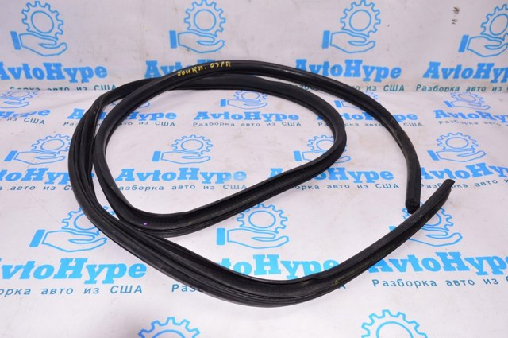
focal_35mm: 33
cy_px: 169
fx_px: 465
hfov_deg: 57.3
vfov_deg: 39.9
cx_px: 254
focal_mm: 22
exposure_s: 1/160
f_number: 8
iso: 1600
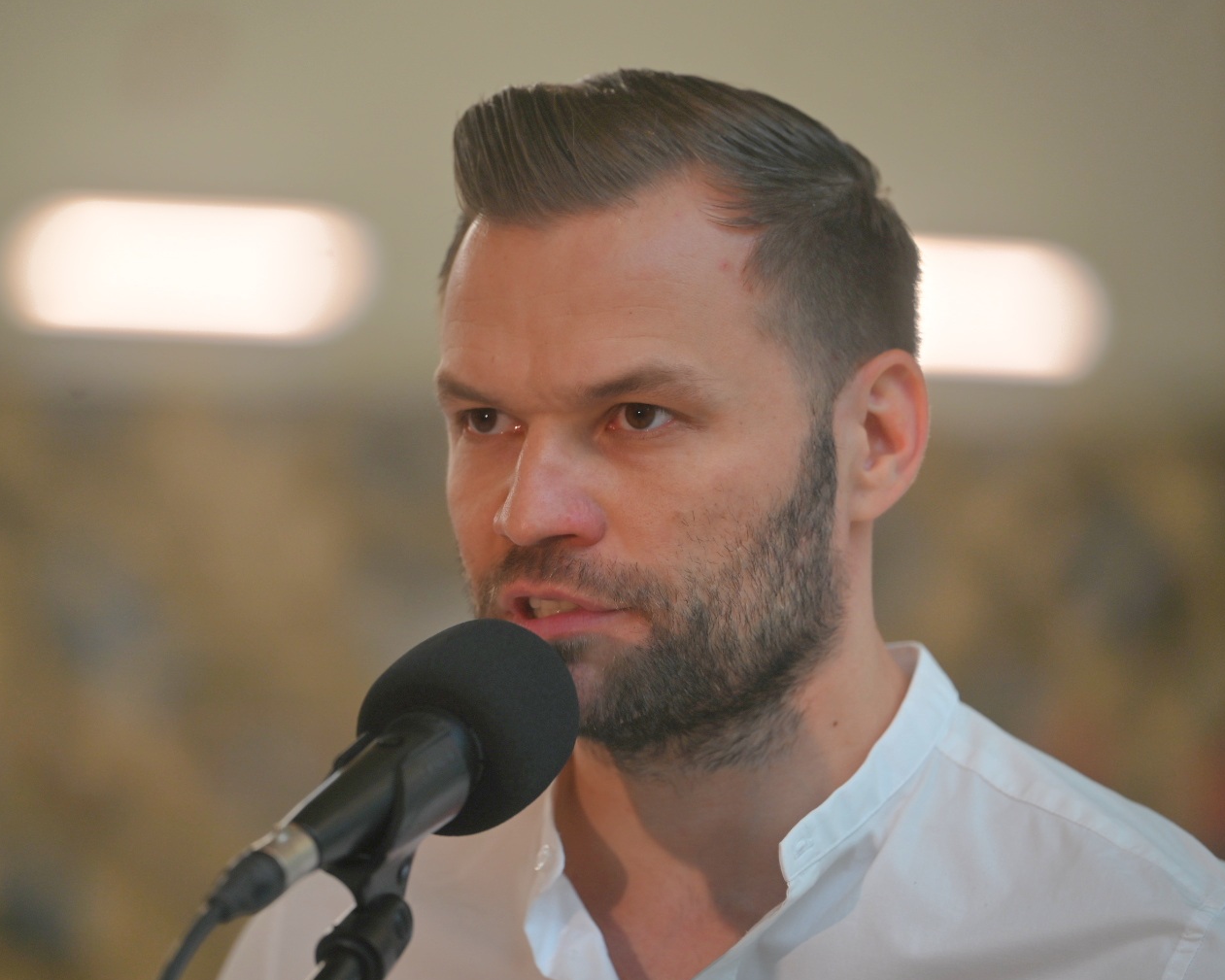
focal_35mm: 217
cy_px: 508
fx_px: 7868
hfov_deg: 8.9
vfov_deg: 7.1
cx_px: 546
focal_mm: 180
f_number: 2.8
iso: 125
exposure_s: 1/250
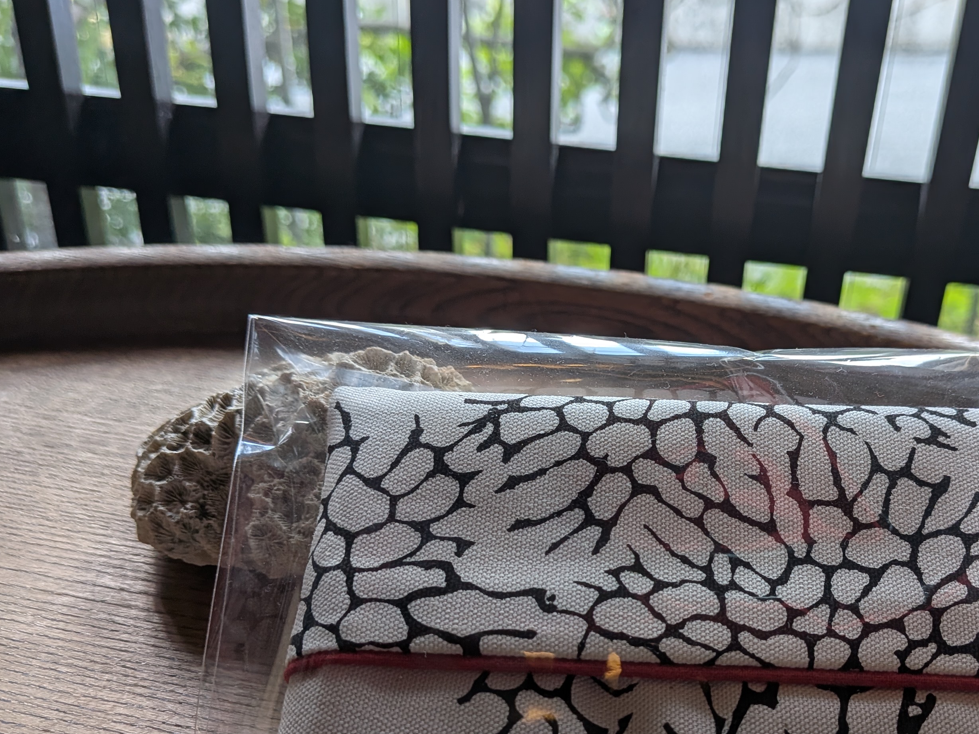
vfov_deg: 36.4
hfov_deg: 47.3
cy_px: 501
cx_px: 630
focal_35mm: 39
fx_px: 1103
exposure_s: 1/120
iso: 30
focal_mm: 4.53
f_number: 1.7
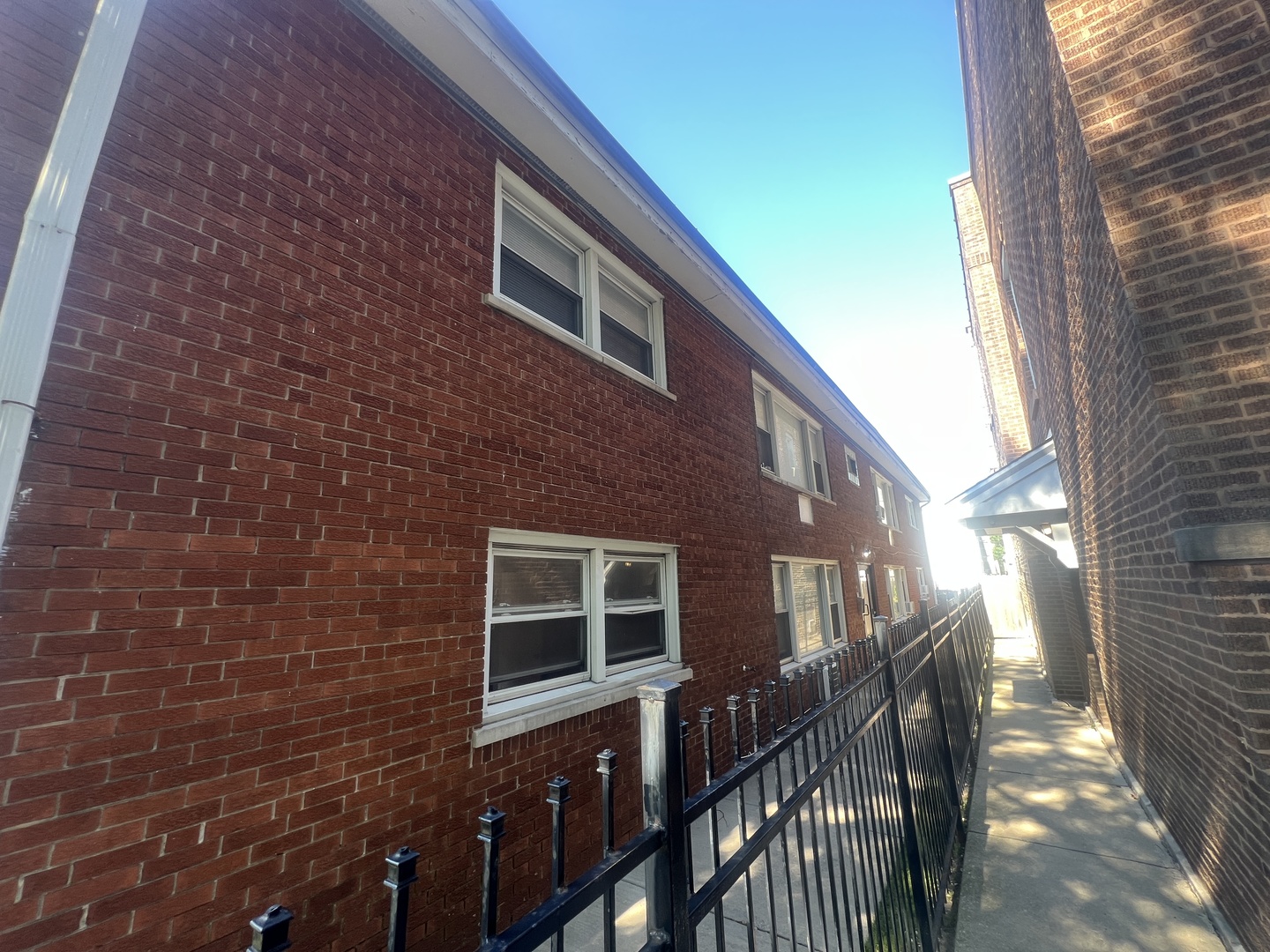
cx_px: 635
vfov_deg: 89.9
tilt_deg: +12.6
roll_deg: +2.4
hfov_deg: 106.2
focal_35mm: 13
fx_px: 477
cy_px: 476
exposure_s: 1/99
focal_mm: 1.57
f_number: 1.8
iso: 50
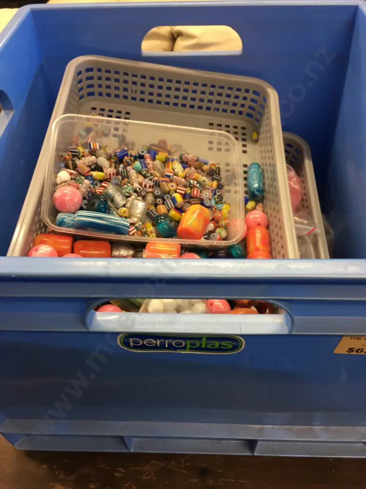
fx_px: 409
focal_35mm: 29
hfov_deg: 48.2
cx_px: 183
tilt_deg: -46.8
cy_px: 244
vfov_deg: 61.7
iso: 40
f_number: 2.2
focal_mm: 4.15
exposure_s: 1/17
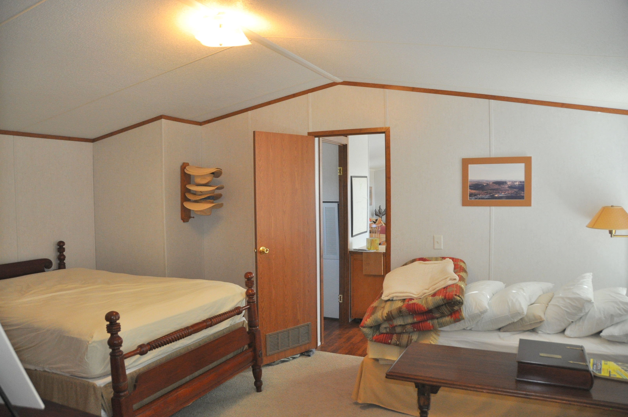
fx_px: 470
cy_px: 208
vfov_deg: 47.8
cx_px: 314
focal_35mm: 27
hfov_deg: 67.4
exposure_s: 1/80
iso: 800
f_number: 3.5
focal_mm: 18
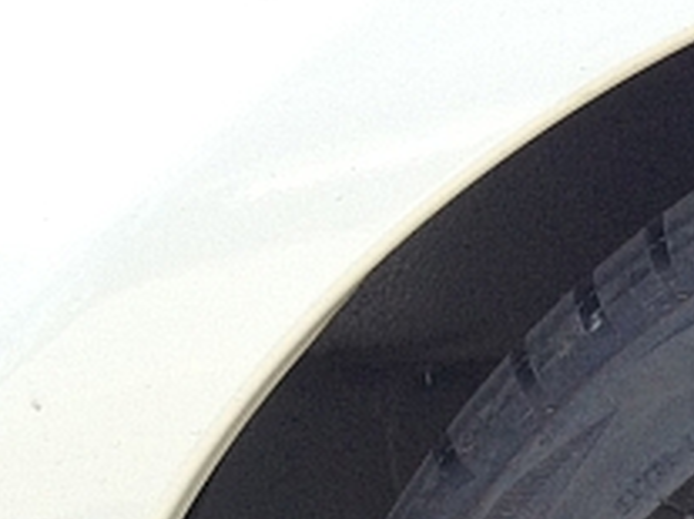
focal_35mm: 173
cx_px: 1425
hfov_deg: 10.4
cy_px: 1051
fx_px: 3466
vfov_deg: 8.2
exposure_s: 1/229
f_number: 2.4
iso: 64
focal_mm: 4.28
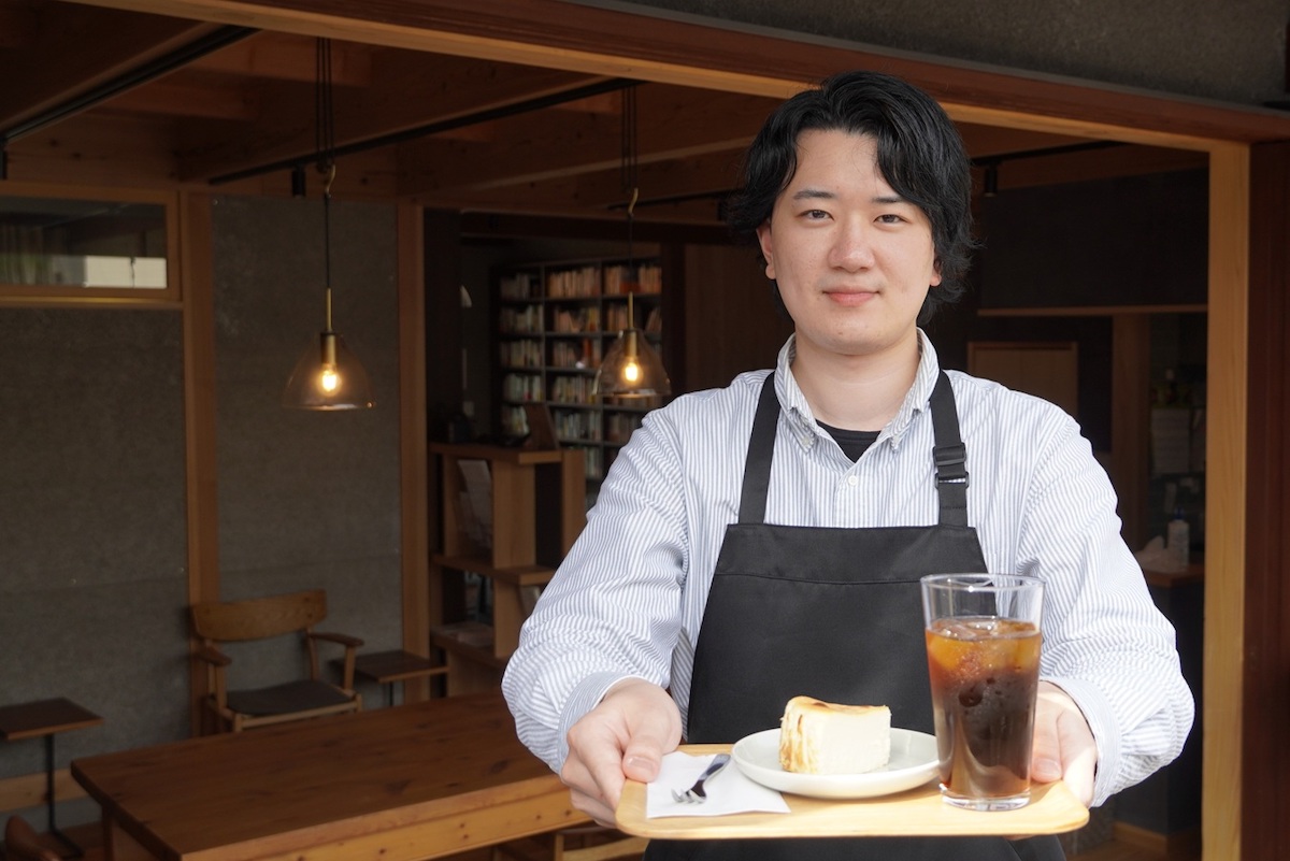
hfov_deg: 55.1
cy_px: 430
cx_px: 645
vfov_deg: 38.4
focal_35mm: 34
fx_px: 1237
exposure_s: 1/200
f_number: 4
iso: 100
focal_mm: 23
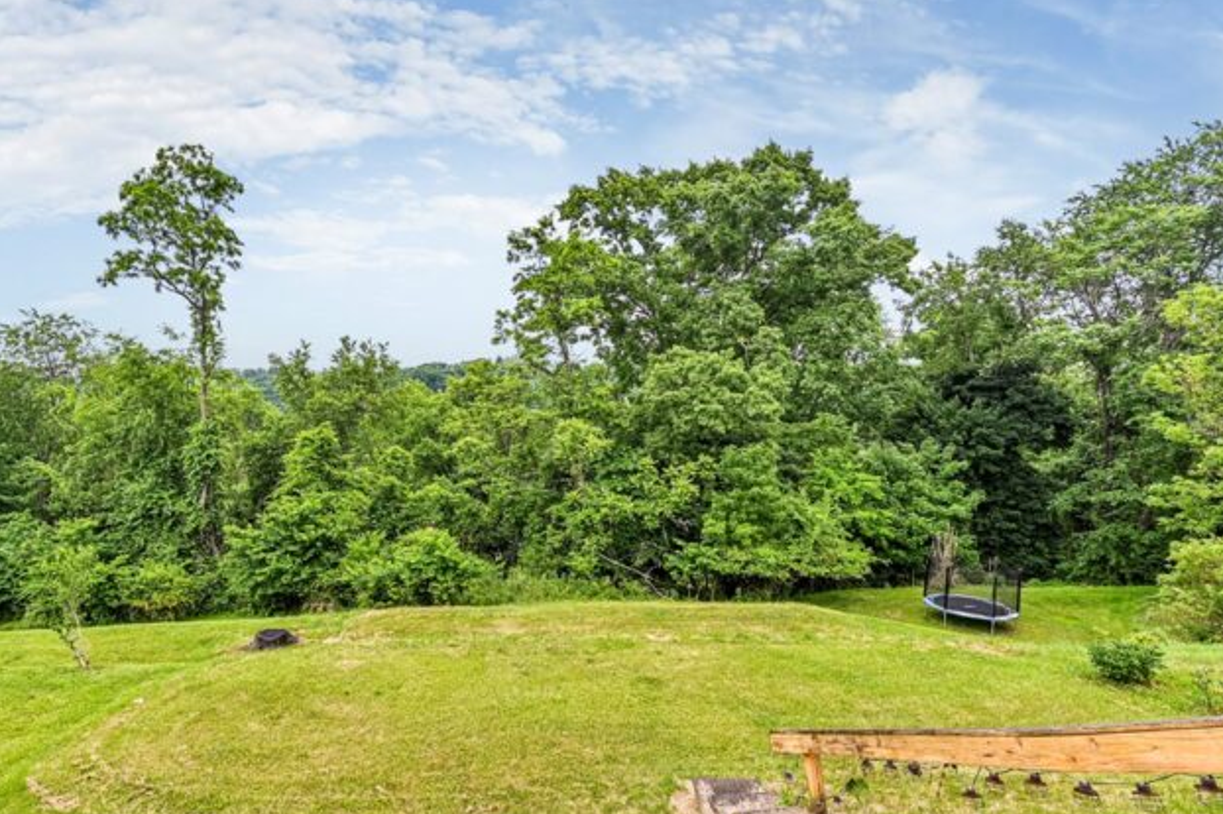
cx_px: 499
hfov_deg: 89.1
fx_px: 611
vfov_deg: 67.3
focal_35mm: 18
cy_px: 417
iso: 100
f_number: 9
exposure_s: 1/50
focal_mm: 14
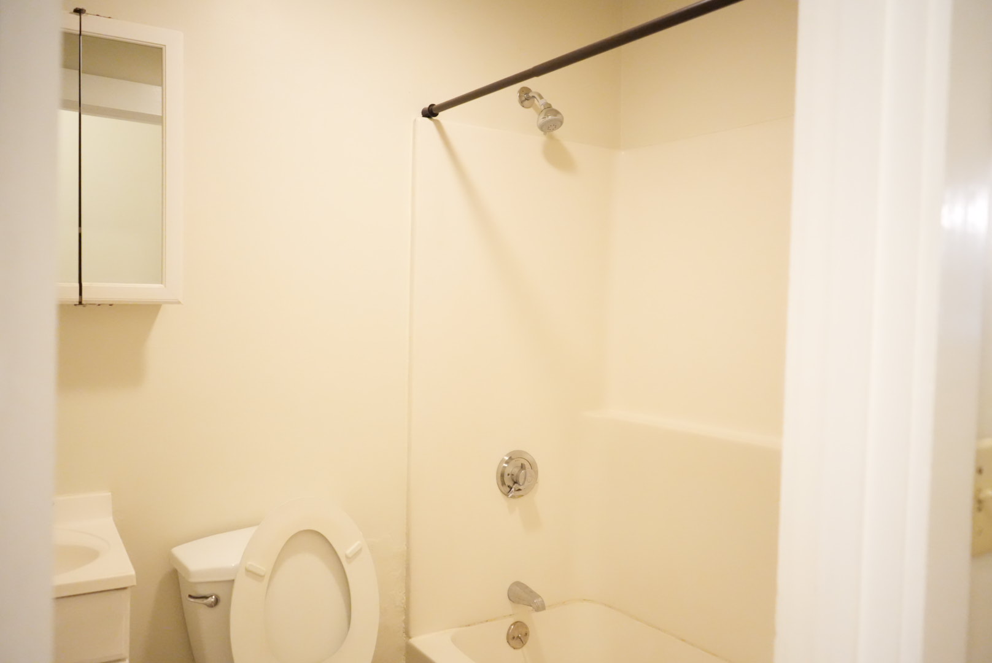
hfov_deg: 65.4
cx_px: 496
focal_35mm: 28
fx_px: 772
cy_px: 332
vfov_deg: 46.5
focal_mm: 28
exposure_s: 1/250
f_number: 3.5
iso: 12800
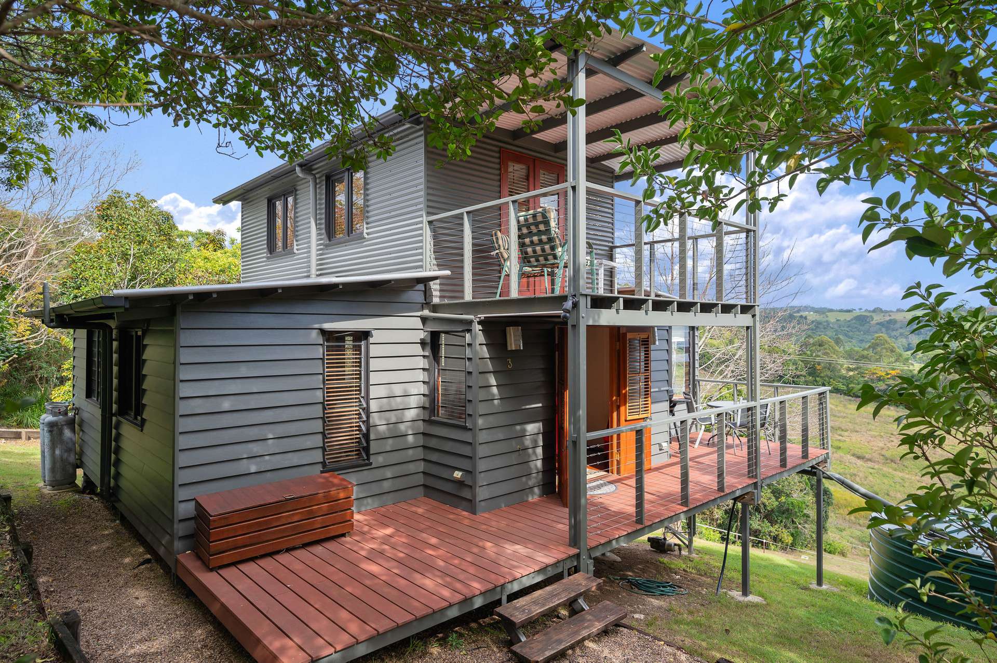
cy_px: 332
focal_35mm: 20
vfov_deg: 60.6
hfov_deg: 82.6
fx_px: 567
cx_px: 498
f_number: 5.6
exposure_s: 1/250
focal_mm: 20.5
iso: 180
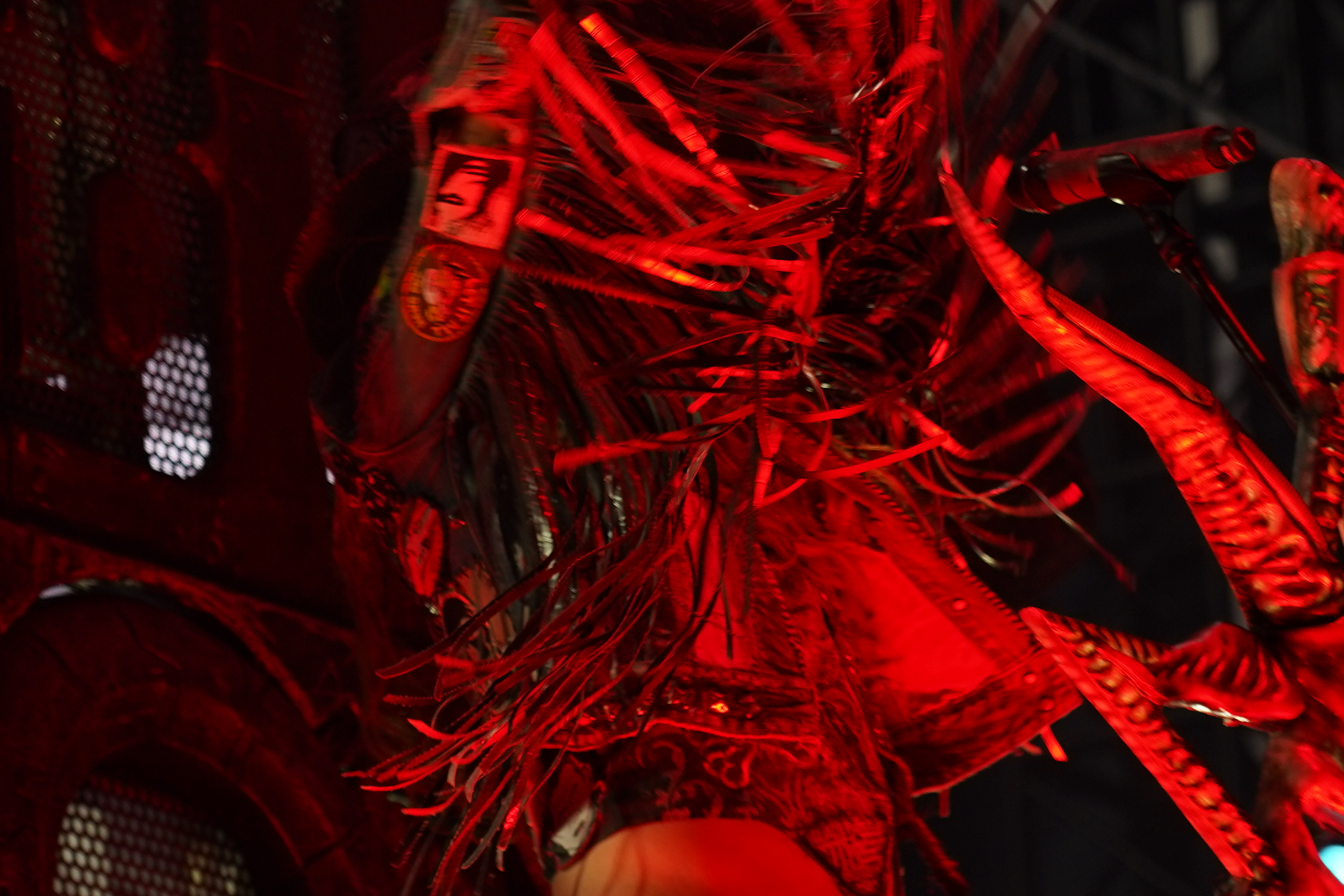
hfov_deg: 7.4
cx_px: 640
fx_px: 10379
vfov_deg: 4.9
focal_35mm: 278
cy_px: 609
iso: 320
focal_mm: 105
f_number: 4
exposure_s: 1/125
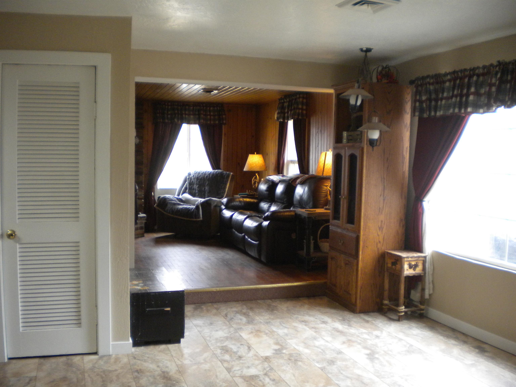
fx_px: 522
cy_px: 194
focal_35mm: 35
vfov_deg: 40.7
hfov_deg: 52.6
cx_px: 258
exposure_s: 1/56.4
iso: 377
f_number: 3.1
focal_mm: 6.3
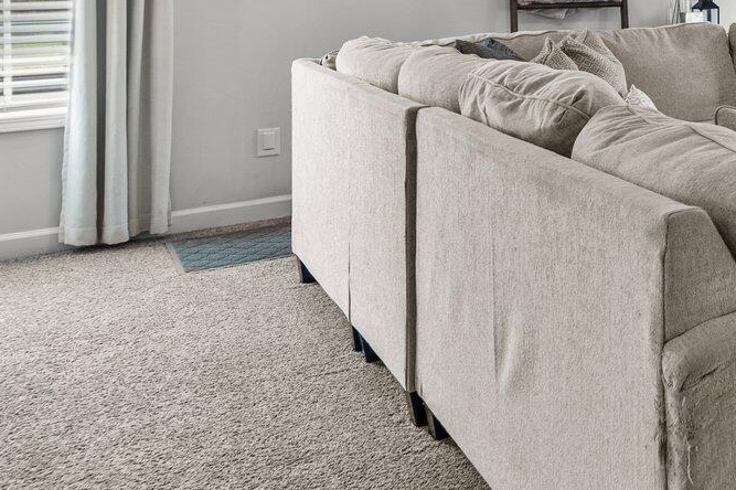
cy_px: -65
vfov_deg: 28.1
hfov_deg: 31.6
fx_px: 879
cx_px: 1011
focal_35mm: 43
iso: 400
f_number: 5.6
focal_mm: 14
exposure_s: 1/2.5
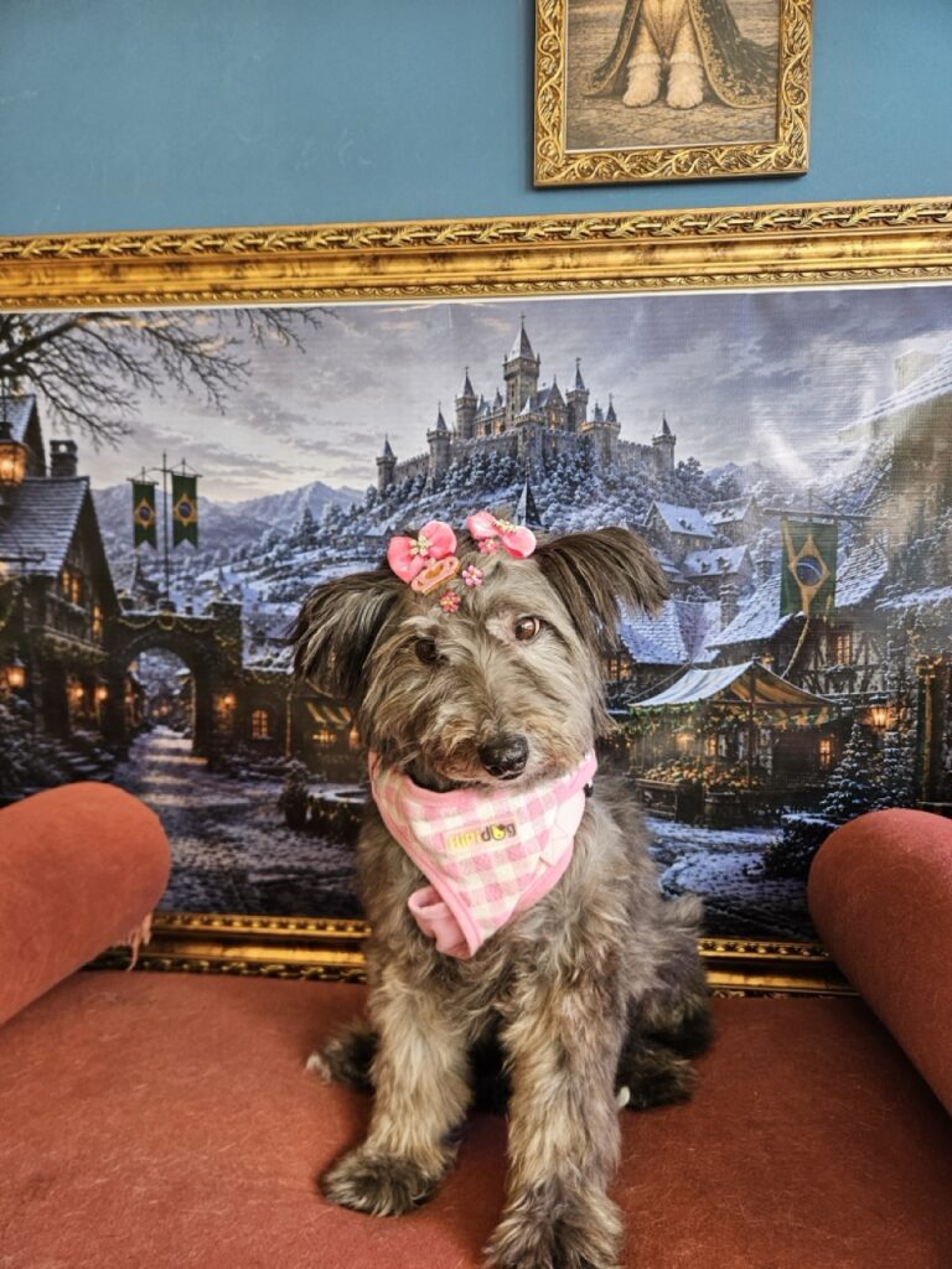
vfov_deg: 73.9
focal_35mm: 23
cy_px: 634
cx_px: 476
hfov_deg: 58.9
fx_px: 843
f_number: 1.8
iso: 160
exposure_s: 1/207
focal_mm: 5.4
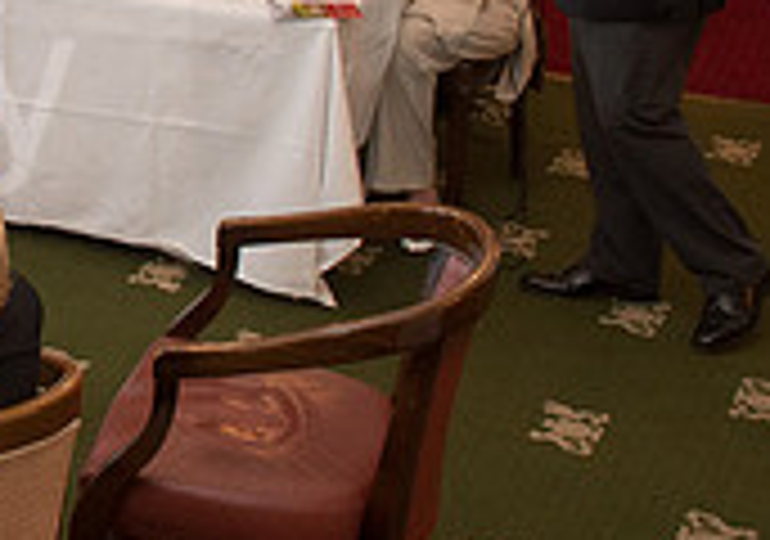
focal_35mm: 86
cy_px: -162
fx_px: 1870
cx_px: -487
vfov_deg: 15.6
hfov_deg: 19.3
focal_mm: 24
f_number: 5
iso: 2000
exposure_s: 1/80
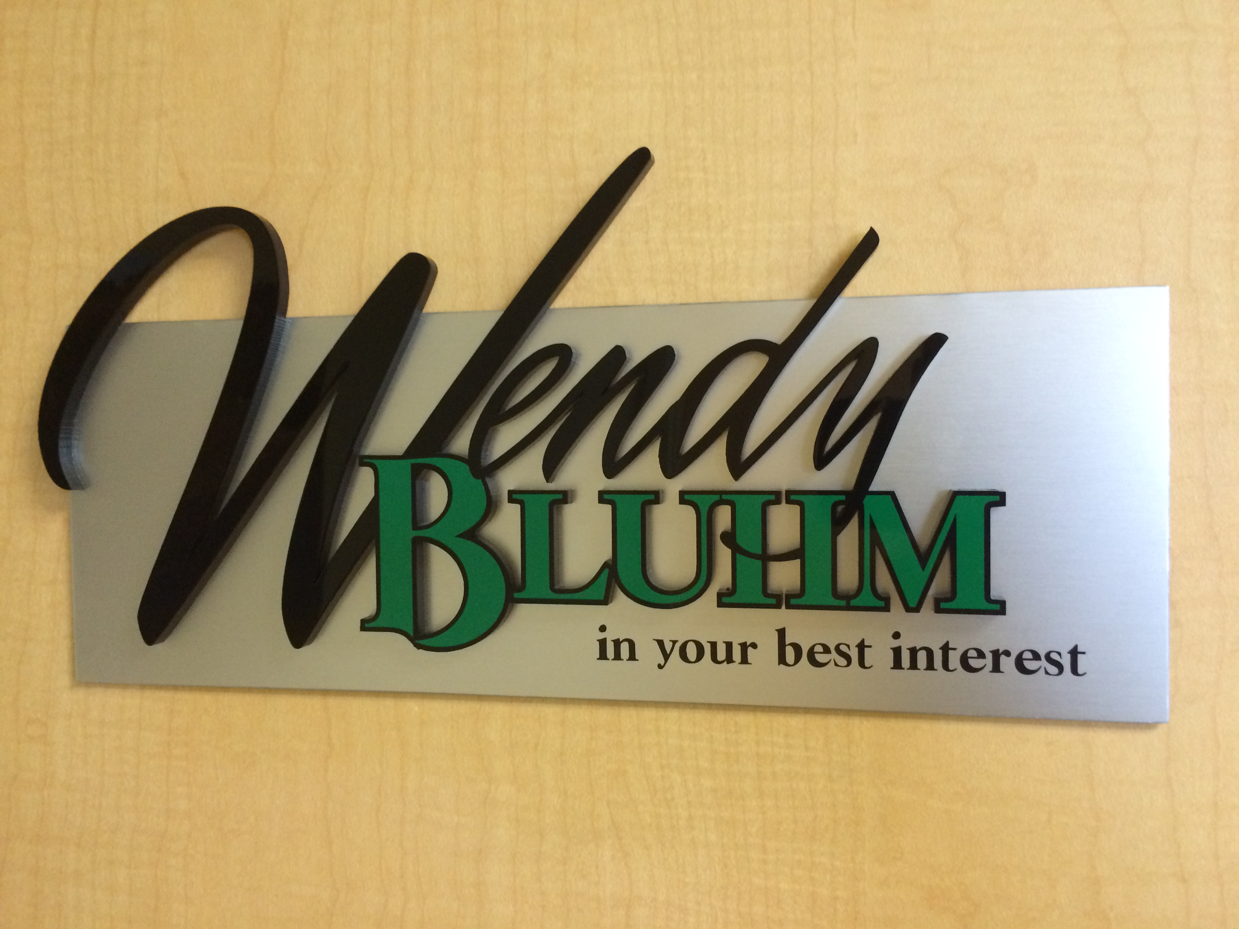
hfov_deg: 61.7
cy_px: 464
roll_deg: +2.6
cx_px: 620
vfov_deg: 48.2
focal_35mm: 29
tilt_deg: -1.7
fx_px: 1038
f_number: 2.2
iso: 250
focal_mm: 4.15
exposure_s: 1/30
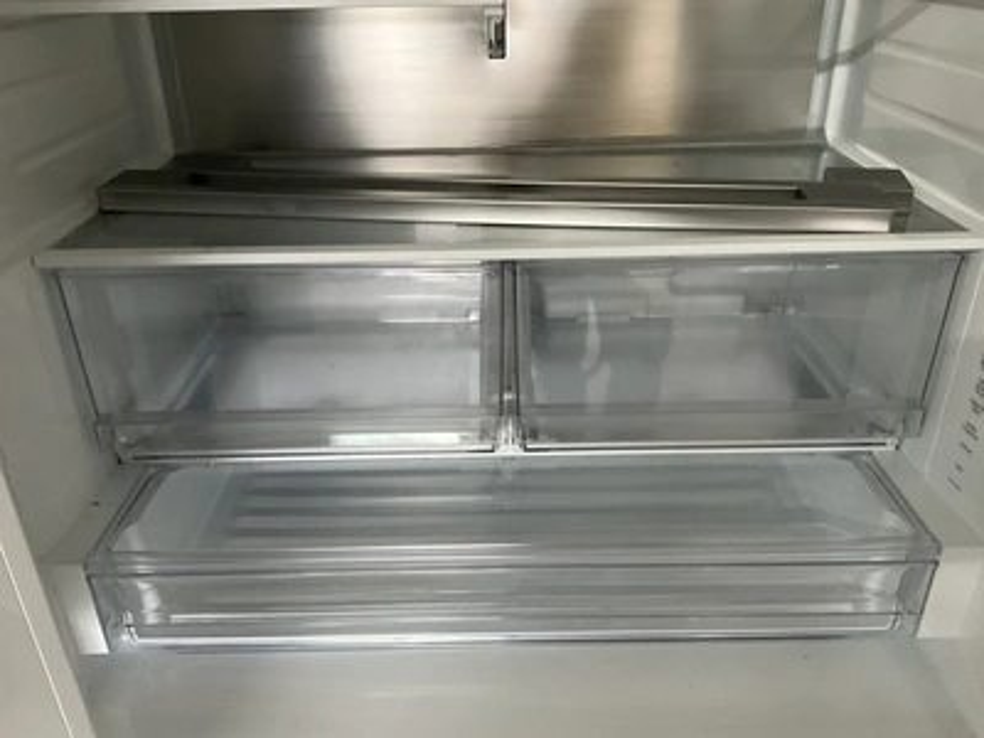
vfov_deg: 48.2
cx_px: 492
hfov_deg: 61.7
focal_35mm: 29
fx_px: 824
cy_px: 369
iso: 250
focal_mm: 3
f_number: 1.8
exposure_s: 1/60
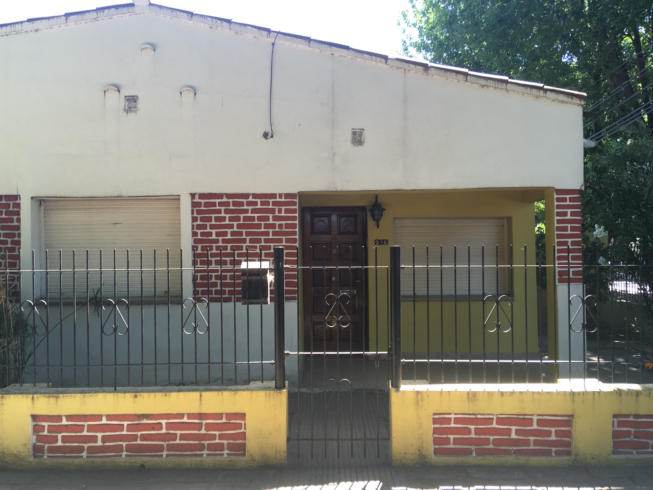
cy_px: 246
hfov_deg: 60.0
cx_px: 318
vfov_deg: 46.8
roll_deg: +0.4
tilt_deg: -2.5
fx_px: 566
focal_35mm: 30
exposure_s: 1/111
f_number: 2.2
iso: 25
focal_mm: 4.15
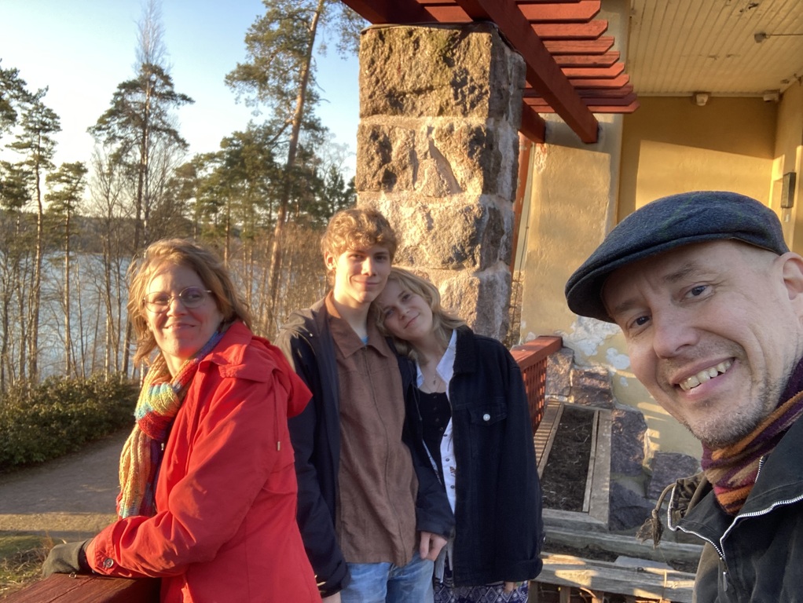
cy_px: 302
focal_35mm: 32
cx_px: 402
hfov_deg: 56.8
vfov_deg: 44.2
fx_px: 743
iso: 50
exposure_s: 1/121
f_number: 2.2
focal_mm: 2.87
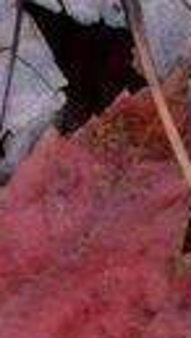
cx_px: -369
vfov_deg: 6.2
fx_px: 3137
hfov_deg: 3.4
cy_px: 60
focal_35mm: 350
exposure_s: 1/60
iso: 400
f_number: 5.6
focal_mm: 48
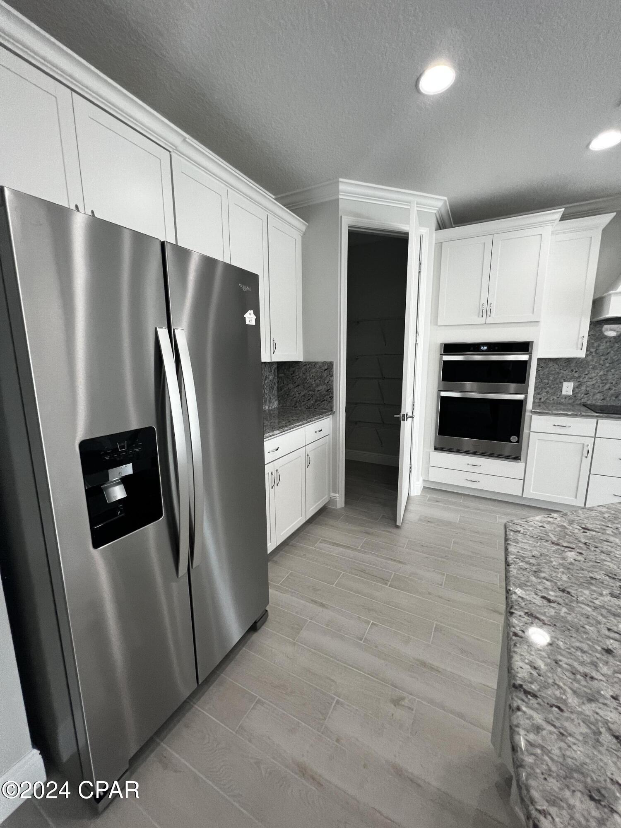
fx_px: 311
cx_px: 310
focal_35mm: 13
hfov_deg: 89.9
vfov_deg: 106.2
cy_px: 414
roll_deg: -0.1
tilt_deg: -7.0
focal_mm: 1.57
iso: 160
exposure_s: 1/120
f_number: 1.8
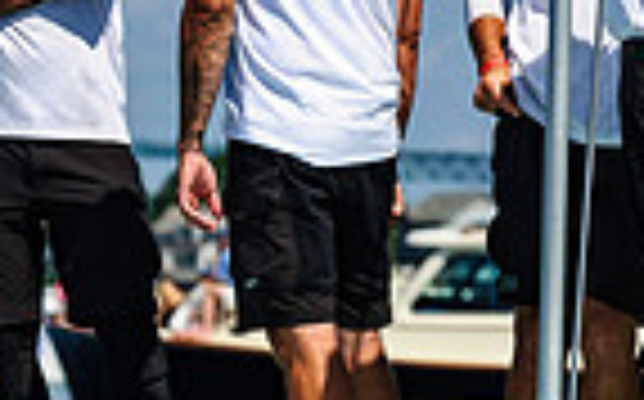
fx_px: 8134
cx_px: 820
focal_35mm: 464
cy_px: -157
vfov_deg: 2.8
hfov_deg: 4.5
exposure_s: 1/3200
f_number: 5
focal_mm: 112
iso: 320
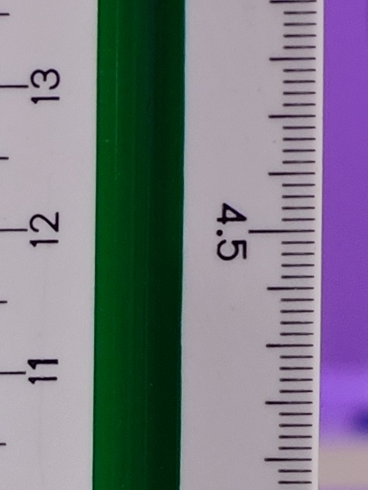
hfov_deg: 3.4
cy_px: 952
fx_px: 6166
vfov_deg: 4.5
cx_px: -462
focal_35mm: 435
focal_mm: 7.48
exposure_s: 1/21.6
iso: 400
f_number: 2.4
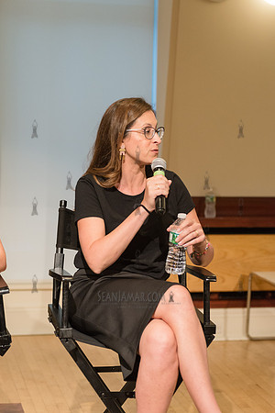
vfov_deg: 25.4
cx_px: 138
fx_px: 917
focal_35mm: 80
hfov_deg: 17.1
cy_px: 206
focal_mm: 80
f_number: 4
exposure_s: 1/200
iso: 2500
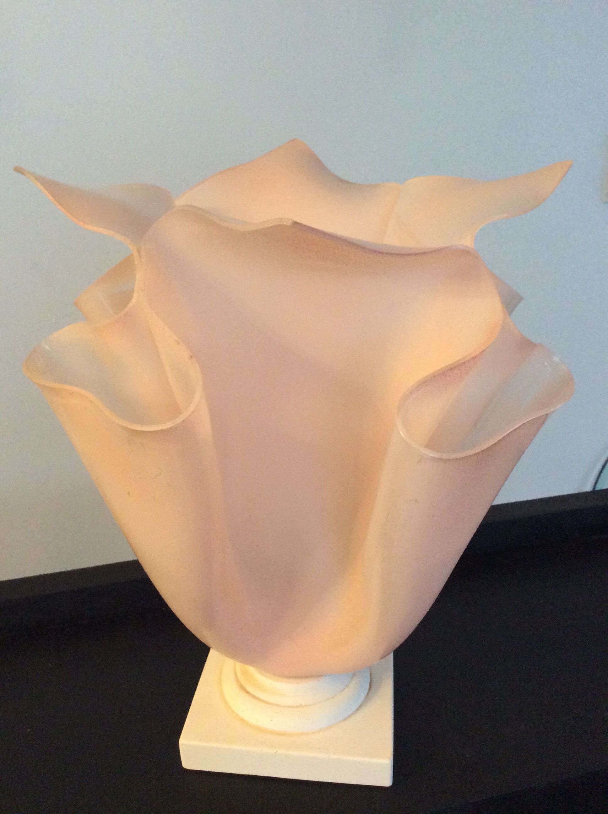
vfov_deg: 56.9
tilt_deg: -21.1
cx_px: 304
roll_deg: +1.3
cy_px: 407
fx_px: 751
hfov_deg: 44.1
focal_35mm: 32
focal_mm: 3.3
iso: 250
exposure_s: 1/20
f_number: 2.4
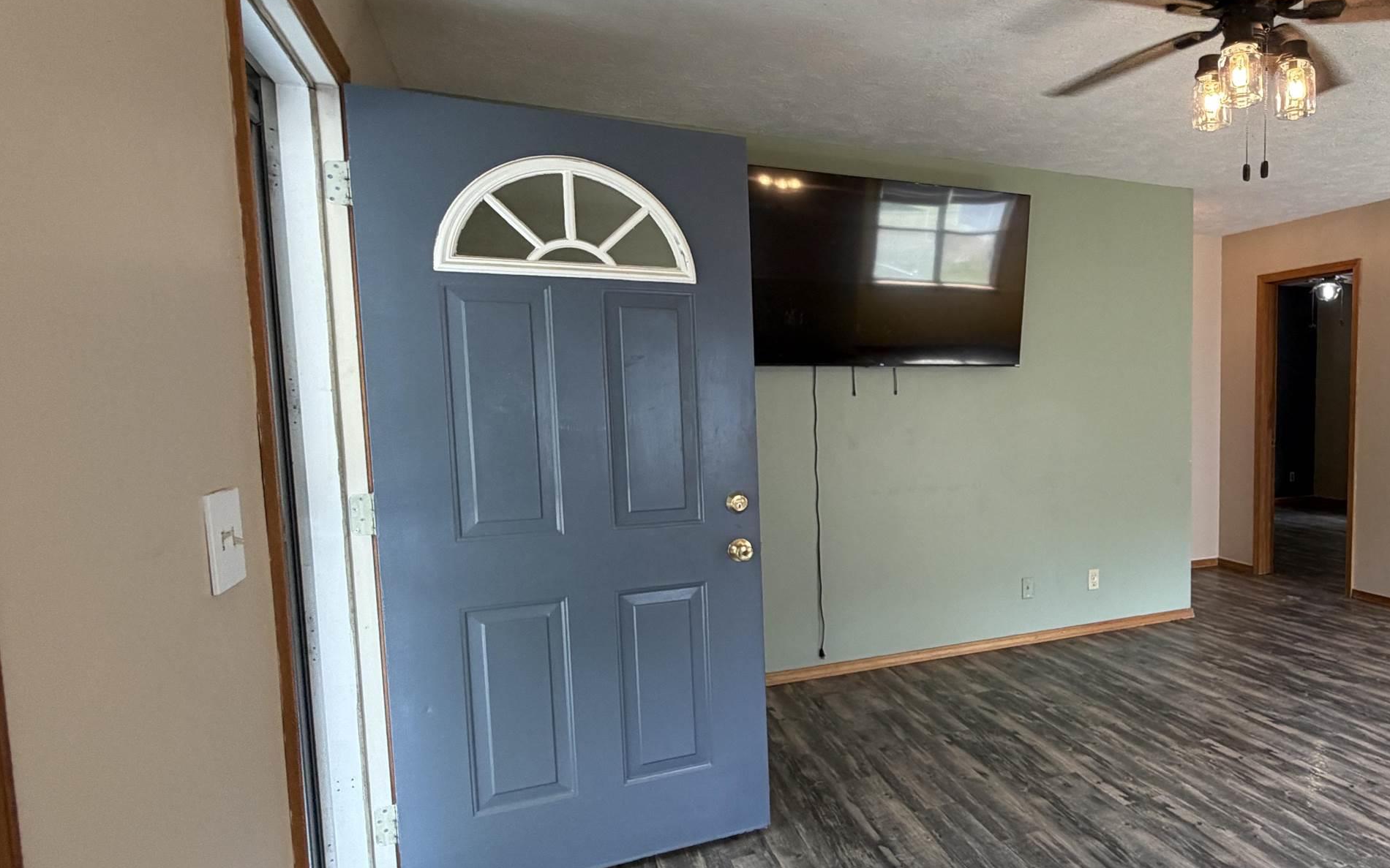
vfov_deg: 51.0
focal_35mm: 24
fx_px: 909
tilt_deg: -5.1
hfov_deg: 70.2
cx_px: 1029
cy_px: 472
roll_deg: +0.9
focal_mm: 2.22
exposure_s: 1/120
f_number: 2.2
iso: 200
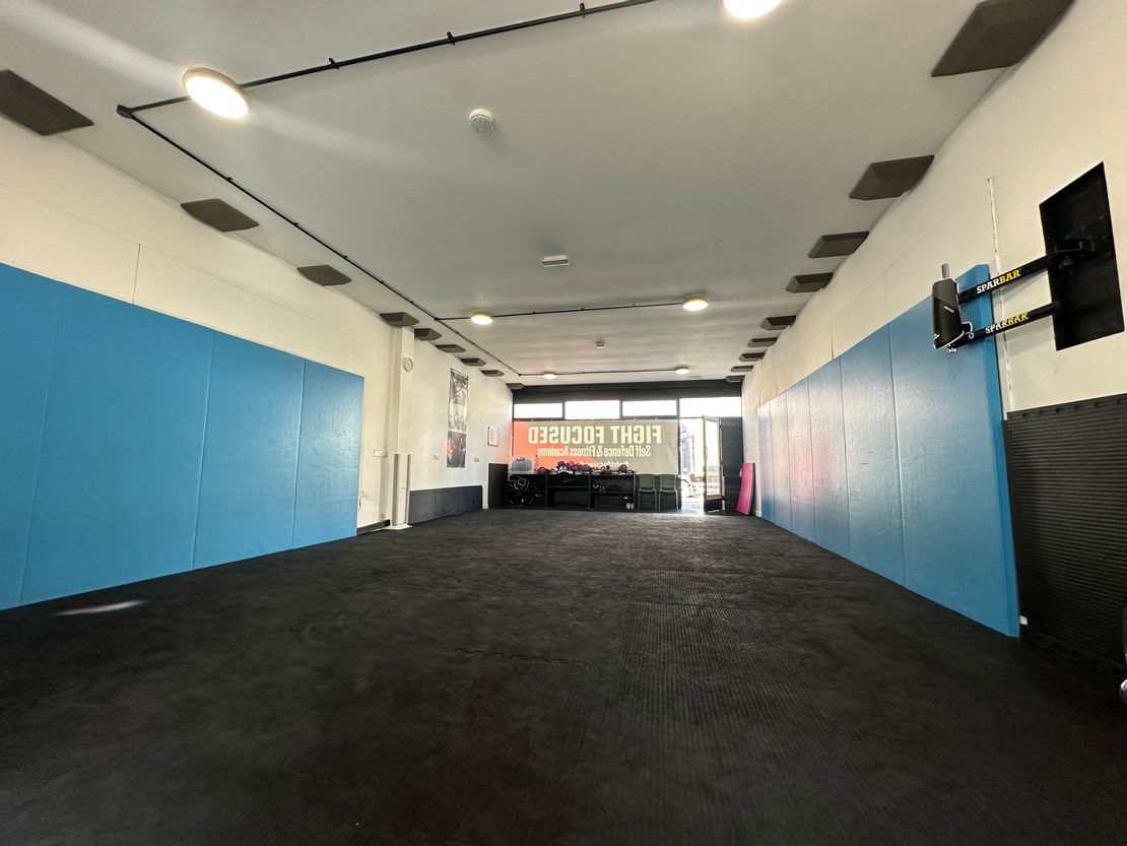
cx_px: 564
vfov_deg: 85.7
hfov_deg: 102.1
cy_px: 423
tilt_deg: +6.6
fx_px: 456
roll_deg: -0.6
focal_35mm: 14
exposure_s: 1/100
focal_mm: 2.22
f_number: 2.2
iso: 160
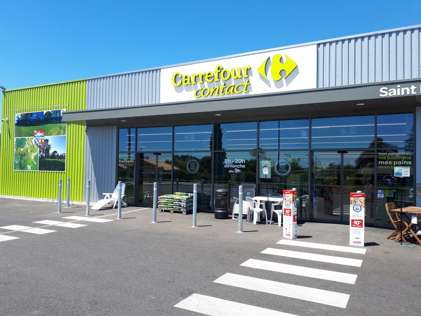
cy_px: 158
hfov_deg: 65.3
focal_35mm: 27
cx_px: 210
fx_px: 328
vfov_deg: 51.4
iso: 40
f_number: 1.9
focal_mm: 3.6
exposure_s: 1/842
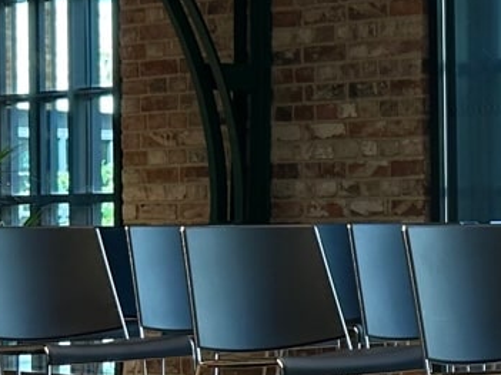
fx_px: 1997
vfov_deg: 10.7
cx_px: 871
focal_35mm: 138
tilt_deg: -0.7
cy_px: 225
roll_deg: +0.2
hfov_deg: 13.1
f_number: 1.78
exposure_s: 1/104
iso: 50
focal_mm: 6.86
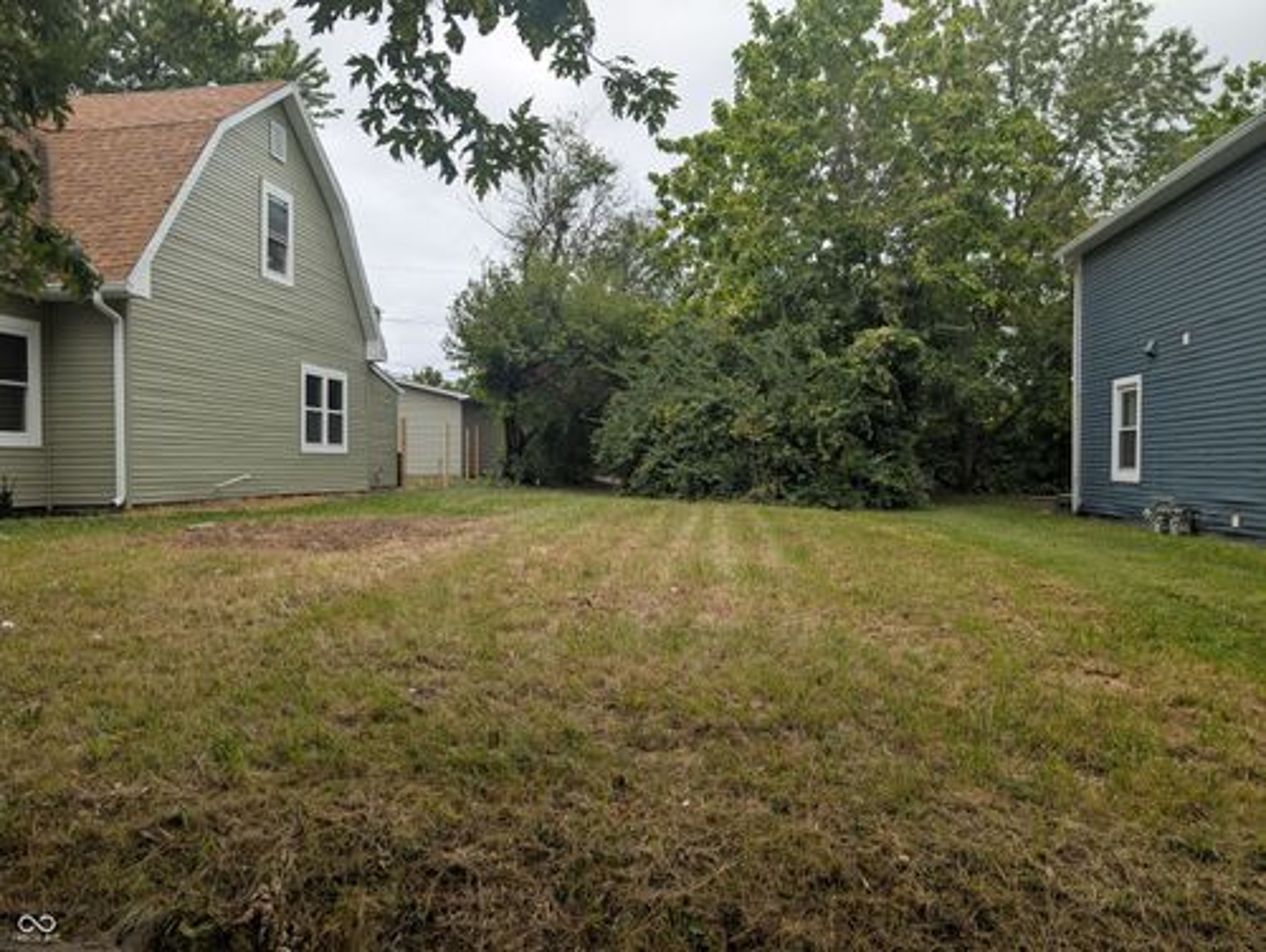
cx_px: 633
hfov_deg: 71.5
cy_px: 476
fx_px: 879
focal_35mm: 24
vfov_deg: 56.9
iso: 22
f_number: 1.68
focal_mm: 6.9
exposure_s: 1/728
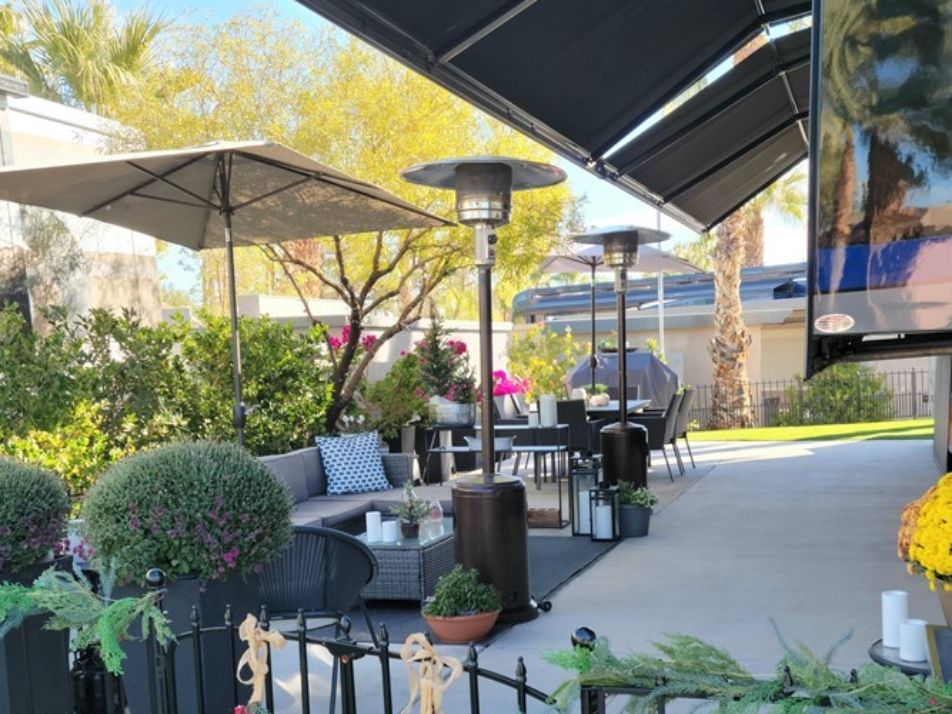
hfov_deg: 43.7
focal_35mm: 43
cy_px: 517
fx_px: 1182
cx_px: 544
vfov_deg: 33.1
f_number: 2
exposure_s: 1/120
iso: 25
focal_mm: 5.9
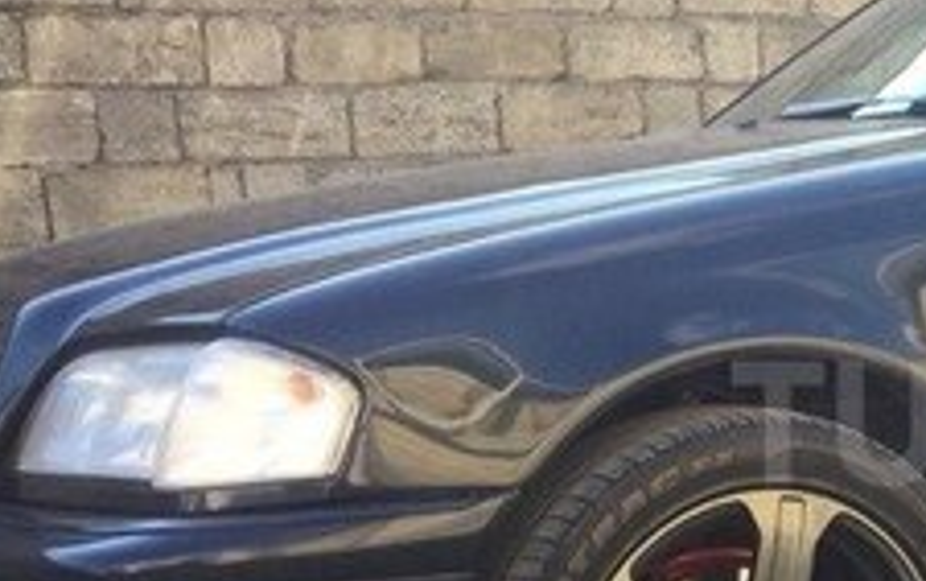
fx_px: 2273
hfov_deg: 21.2
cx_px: 1152
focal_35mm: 90
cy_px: 422
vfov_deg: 14.5
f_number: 2.2
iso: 32
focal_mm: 4.15
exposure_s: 1/359
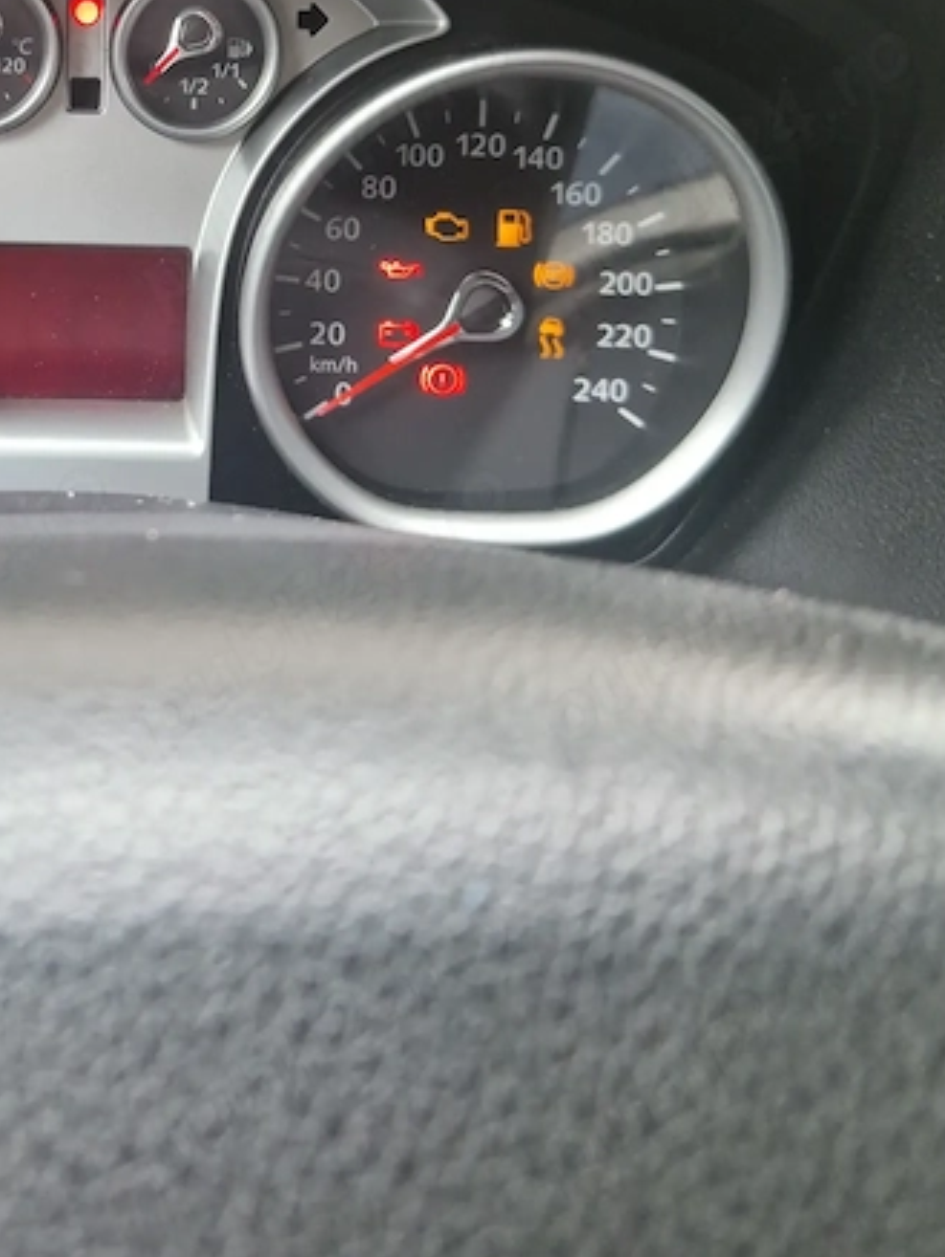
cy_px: 261
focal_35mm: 42
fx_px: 1527
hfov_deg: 32.9
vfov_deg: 42.8
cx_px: 121
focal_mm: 5.4
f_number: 1.8
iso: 64
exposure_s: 1/50
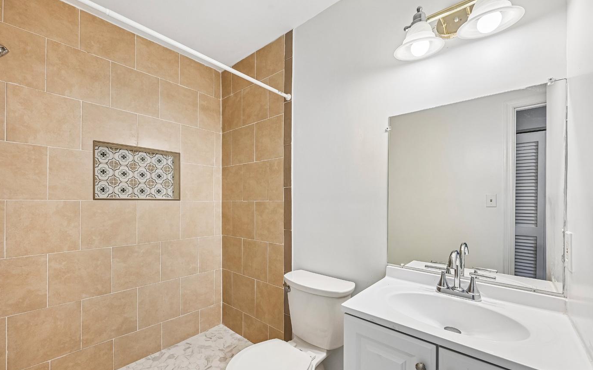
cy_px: 200
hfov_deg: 101.4
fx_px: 242
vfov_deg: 74.7
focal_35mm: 15
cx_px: 282
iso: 100
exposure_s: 1/20
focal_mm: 14
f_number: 8
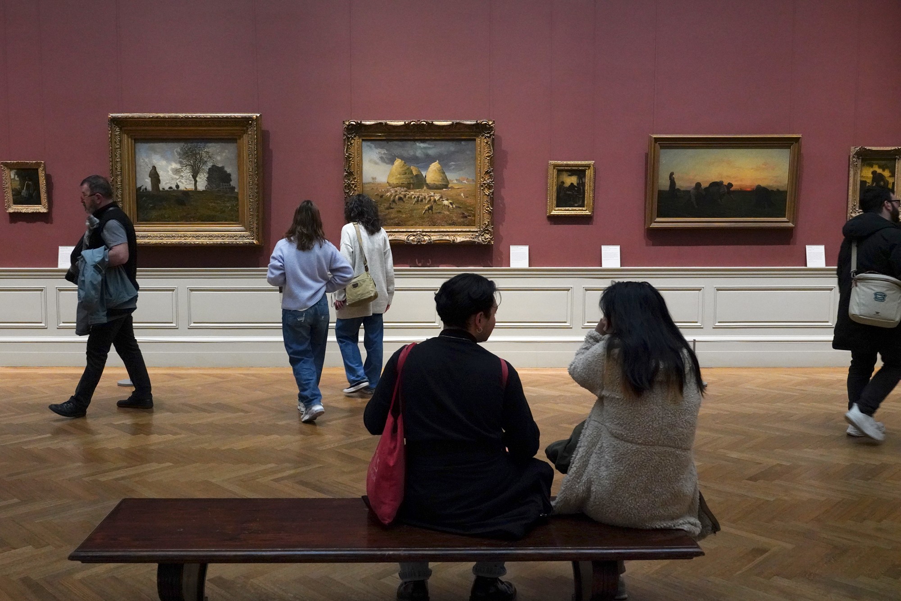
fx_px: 801
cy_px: 300
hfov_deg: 58.7
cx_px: 450
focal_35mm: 32
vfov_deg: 41.1
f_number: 5.6
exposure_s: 1/100
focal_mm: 32
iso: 8000
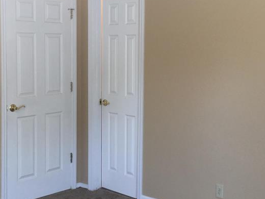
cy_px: 83
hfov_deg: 31.7
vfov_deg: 24.0
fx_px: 467
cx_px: 130
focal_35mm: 61
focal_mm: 3.3
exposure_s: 1/30
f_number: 2.4
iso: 40
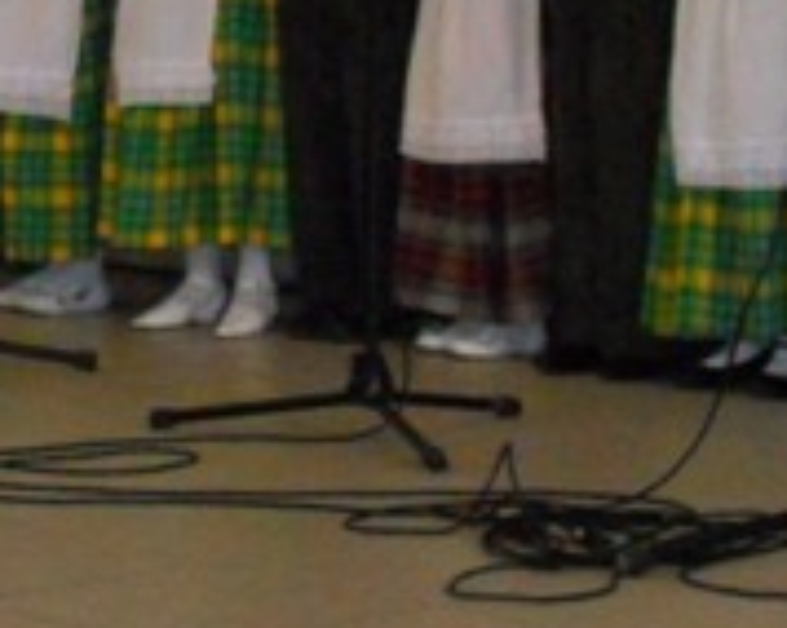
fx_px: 4421
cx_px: 279
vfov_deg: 8.0
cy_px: -332
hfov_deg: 10.2
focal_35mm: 190
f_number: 4.8
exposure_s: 1/30
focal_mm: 9.8
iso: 800
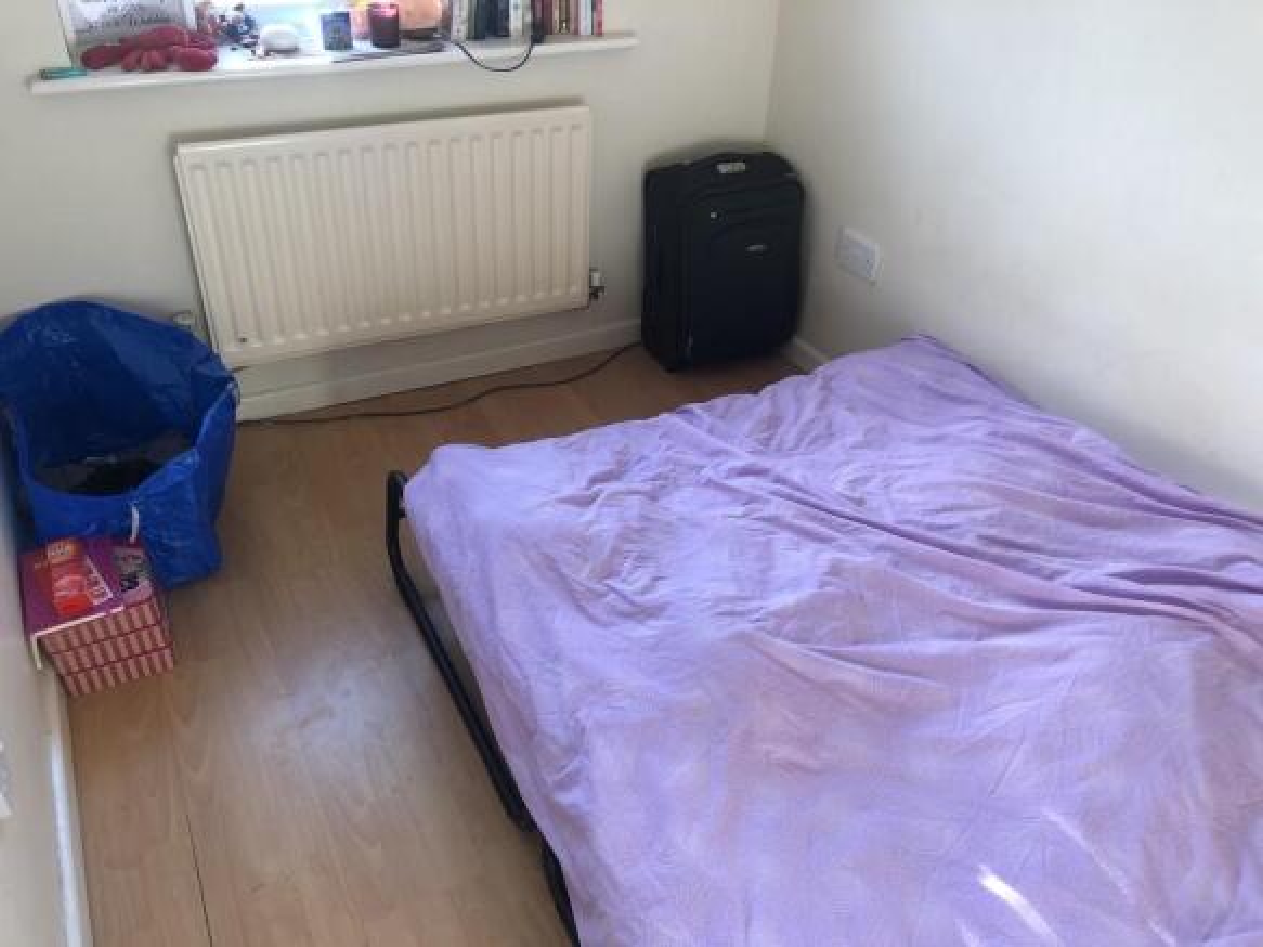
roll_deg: -2.5
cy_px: 474
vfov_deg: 49.7
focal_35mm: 28
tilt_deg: -34.9
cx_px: 632
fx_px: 1021
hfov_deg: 63.5
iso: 40
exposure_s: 1/100
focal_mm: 3.99
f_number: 1.8
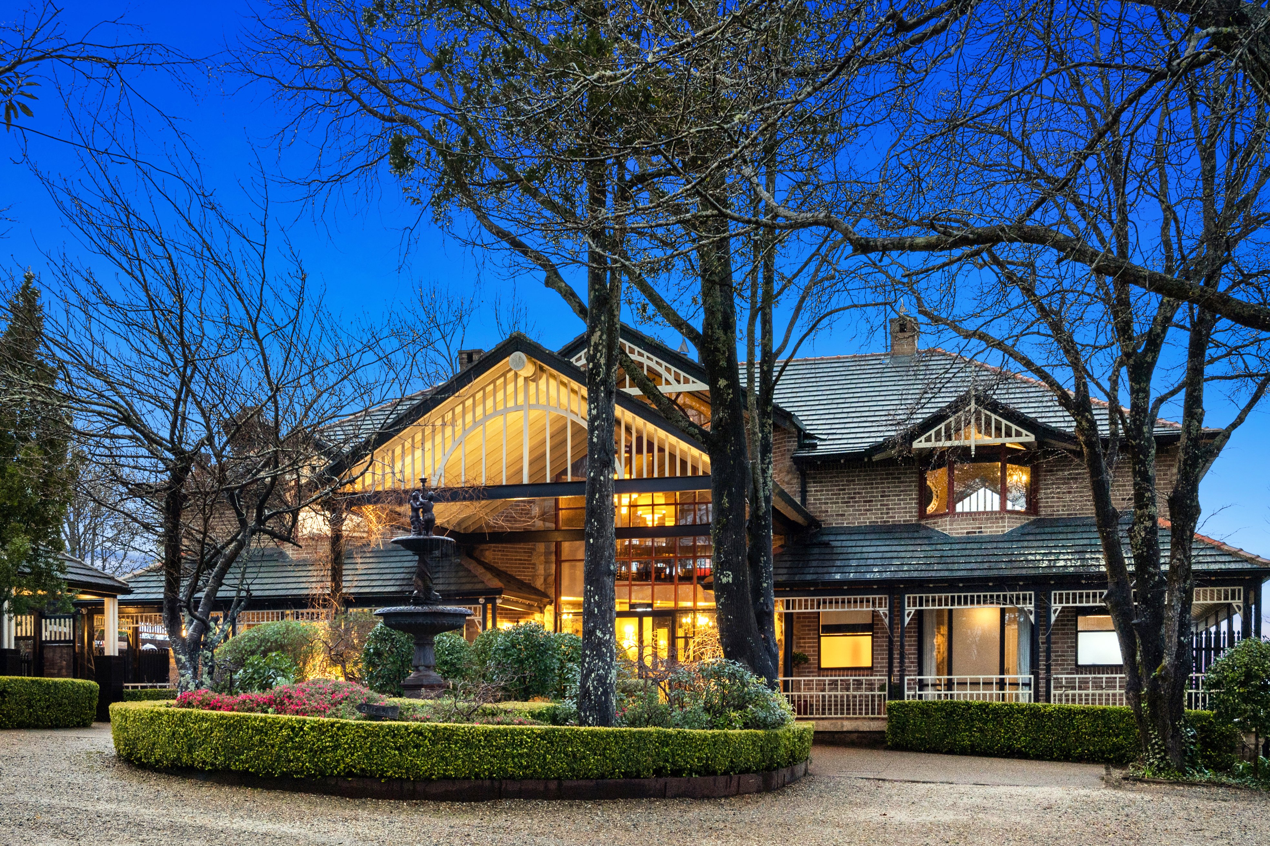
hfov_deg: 47.4
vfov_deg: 32.6
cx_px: 635
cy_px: 423
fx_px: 1446
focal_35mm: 41
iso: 400
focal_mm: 27.5
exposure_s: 3
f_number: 11
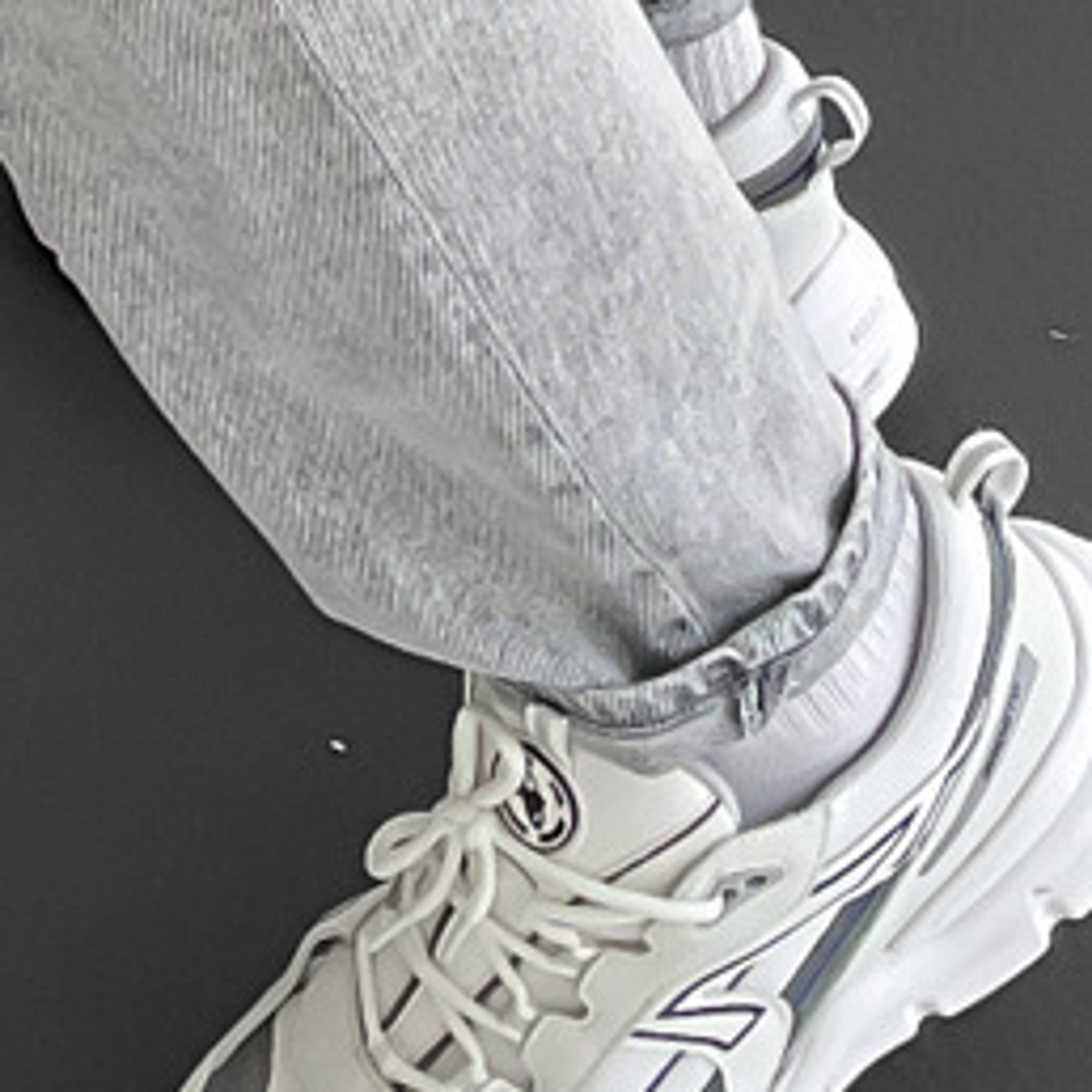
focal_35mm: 159
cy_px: -2137
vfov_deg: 9.0
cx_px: 639
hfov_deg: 11.0
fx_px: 5675
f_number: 1.8
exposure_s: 1/160
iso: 16
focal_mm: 3
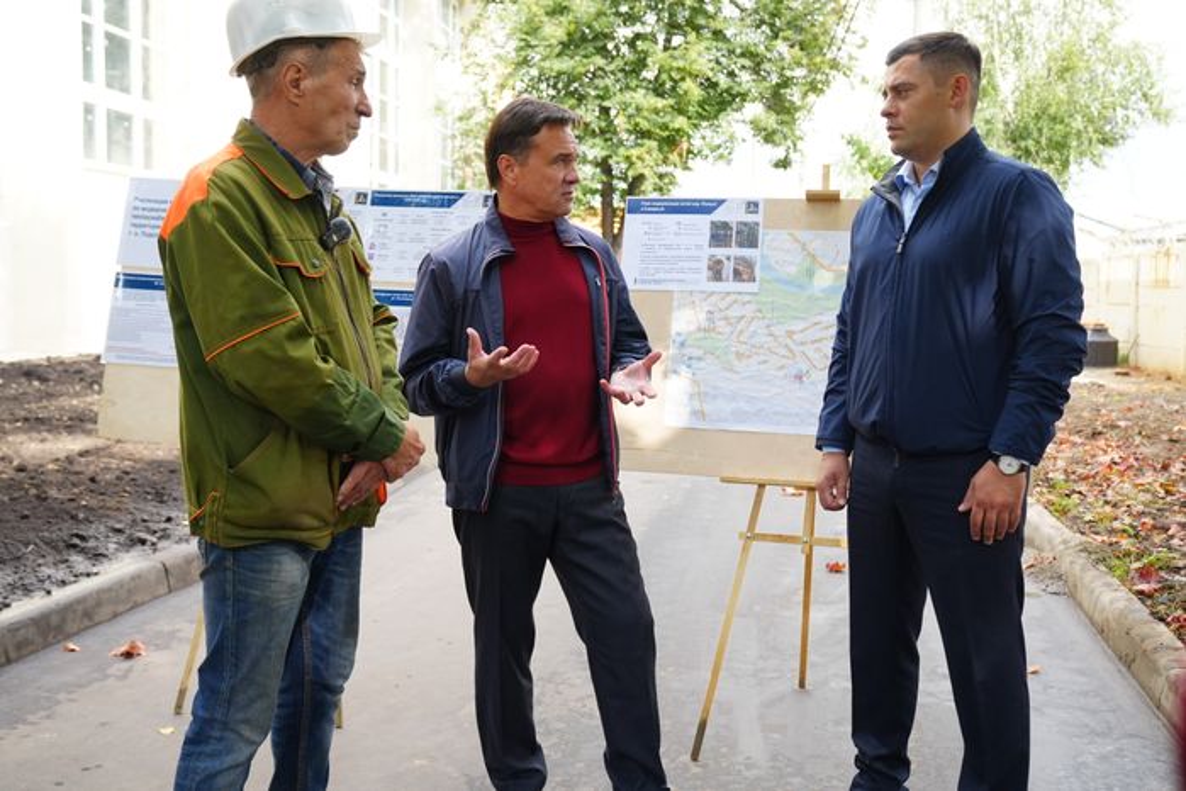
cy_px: 396
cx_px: 593
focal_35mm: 36
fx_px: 1186
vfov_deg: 36.9
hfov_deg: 53.1
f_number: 4.5
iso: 1000
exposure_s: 1/640
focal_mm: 36
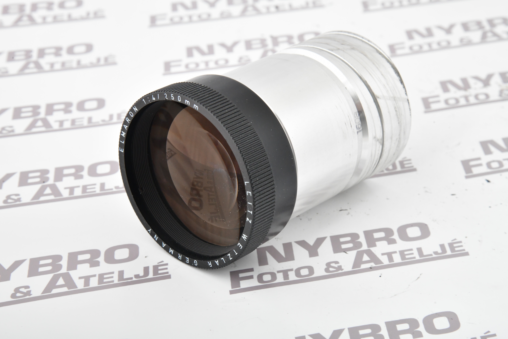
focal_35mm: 120
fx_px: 1693
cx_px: 254
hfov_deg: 17.1
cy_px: 170
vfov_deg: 11.4
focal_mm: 120
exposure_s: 1/200
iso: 3200
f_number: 16
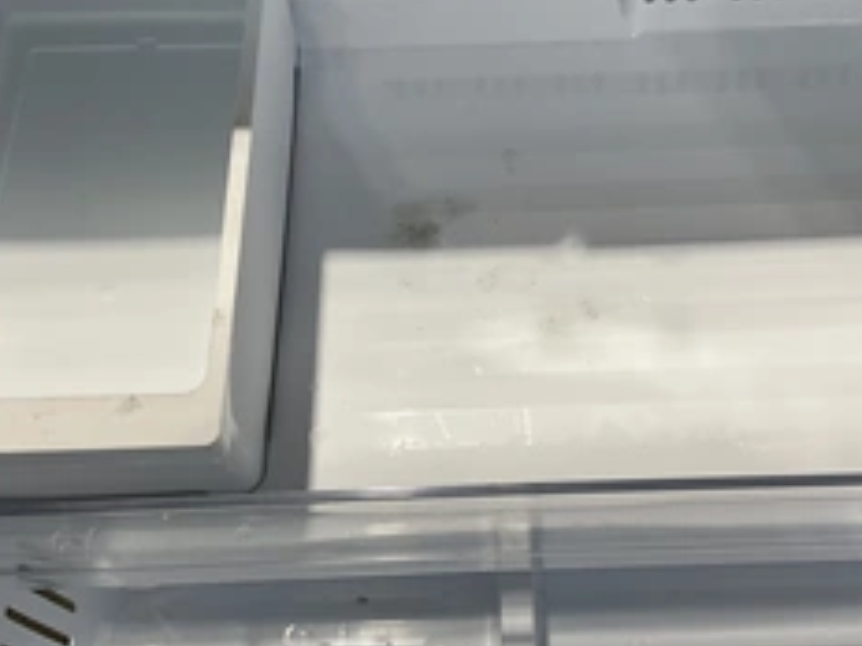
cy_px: 197
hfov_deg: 38.0
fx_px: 1245
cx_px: 516
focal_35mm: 50
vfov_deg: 28.8
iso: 50
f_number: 1.8
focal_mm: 3
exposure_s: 1/122
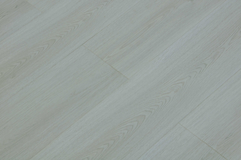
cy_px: 80
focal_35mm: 78
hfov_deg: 26.0
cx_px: 120
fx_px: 522
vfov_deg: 17.4
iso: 200
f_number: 11
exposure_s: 1/90
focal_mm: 52
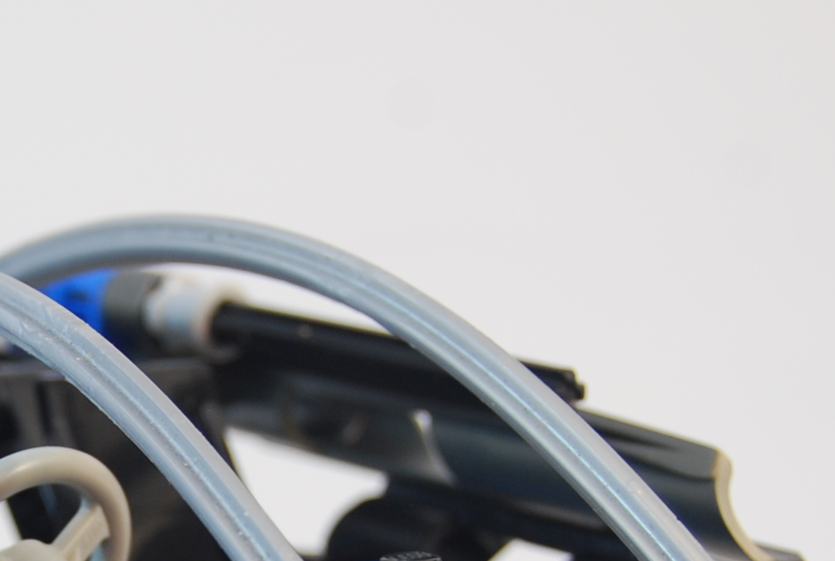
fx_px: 4021
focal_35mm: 173
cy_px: 670
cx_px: 19
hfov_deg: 11.7
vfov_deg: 7.9
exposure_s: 1/60
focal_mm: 40
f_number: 5.6
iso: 200
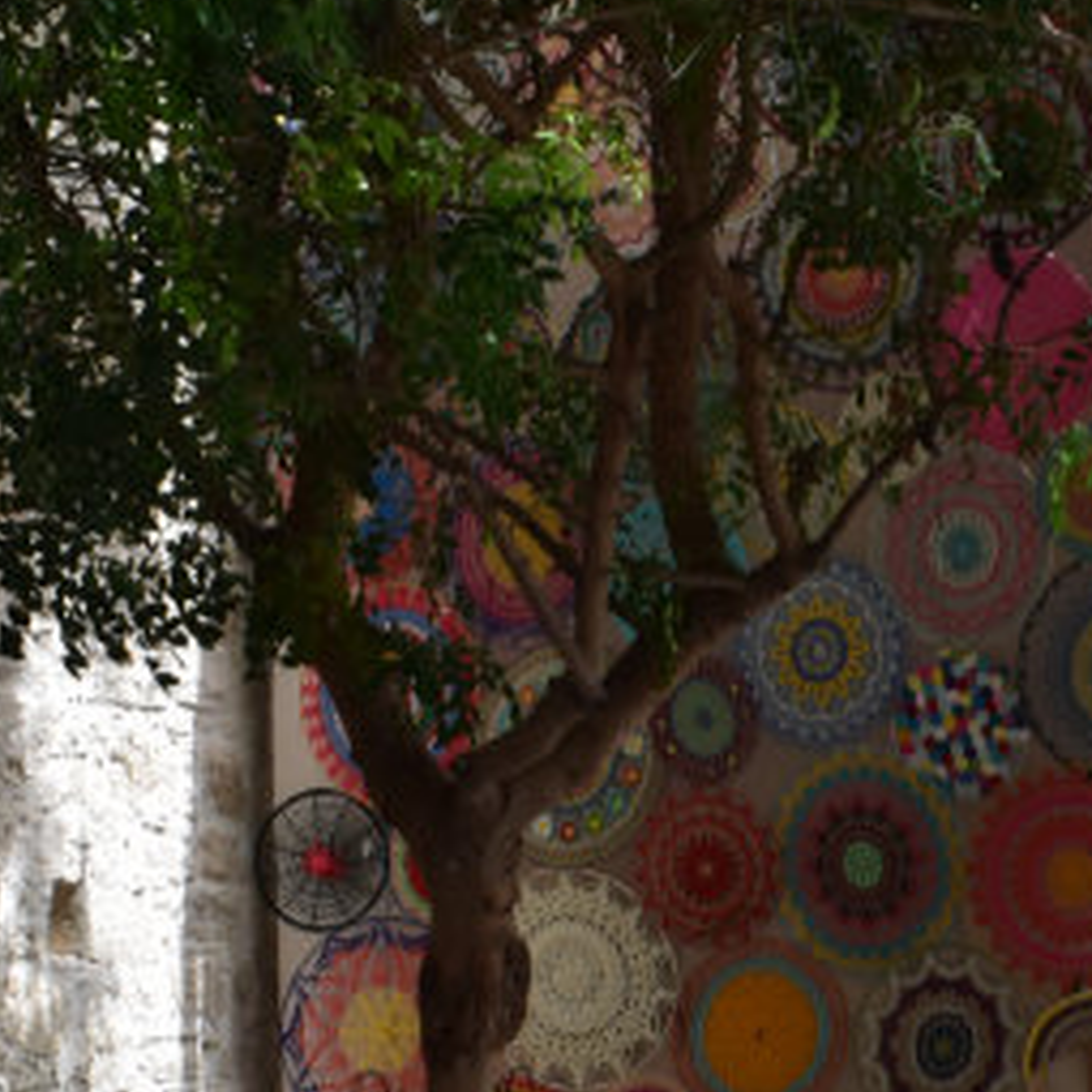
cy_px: 880
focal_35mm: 108
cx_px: 1088
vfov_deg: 16.1
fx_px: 3844
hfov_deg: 15.9
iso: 400
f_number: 9
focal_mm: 21
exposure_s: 1/160
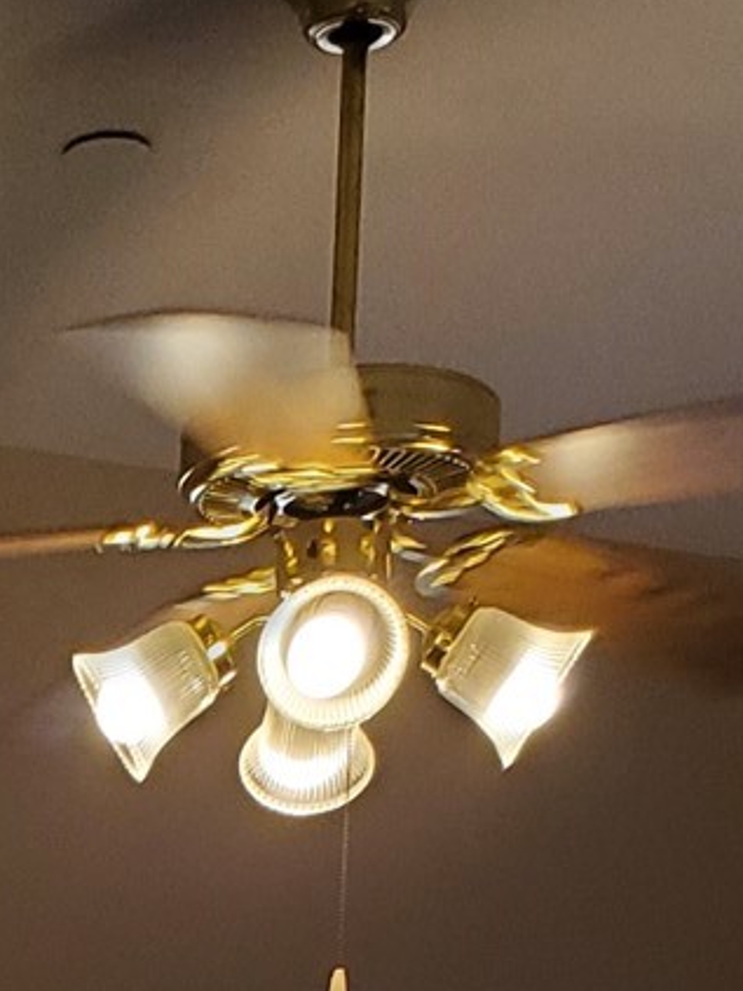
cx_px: -588
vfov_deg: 12.4
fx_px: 3608
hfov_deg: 11.0
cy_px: 2347
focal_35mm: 126
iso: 100
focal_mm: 4.3
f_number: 2.4
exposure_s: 1/120
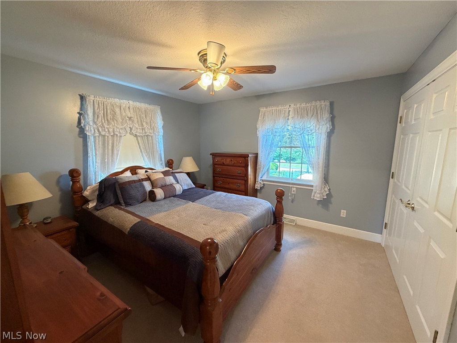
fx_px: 185
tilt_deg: -8.6
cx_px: 228
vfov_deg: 85.7
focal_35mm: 14
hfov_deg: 102.1
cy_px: 172
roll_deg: +0.9
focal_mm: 2.22
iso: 320
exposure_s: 1/60
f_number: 2.2
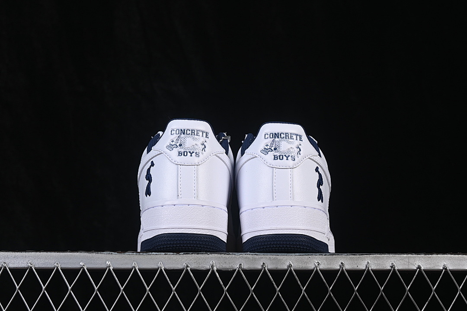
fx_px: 973
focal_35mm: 75
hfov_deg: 27.0
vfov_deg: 18.2
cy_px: 156
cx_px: 234
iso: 160
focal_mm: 50
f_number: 8
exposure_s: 1/80
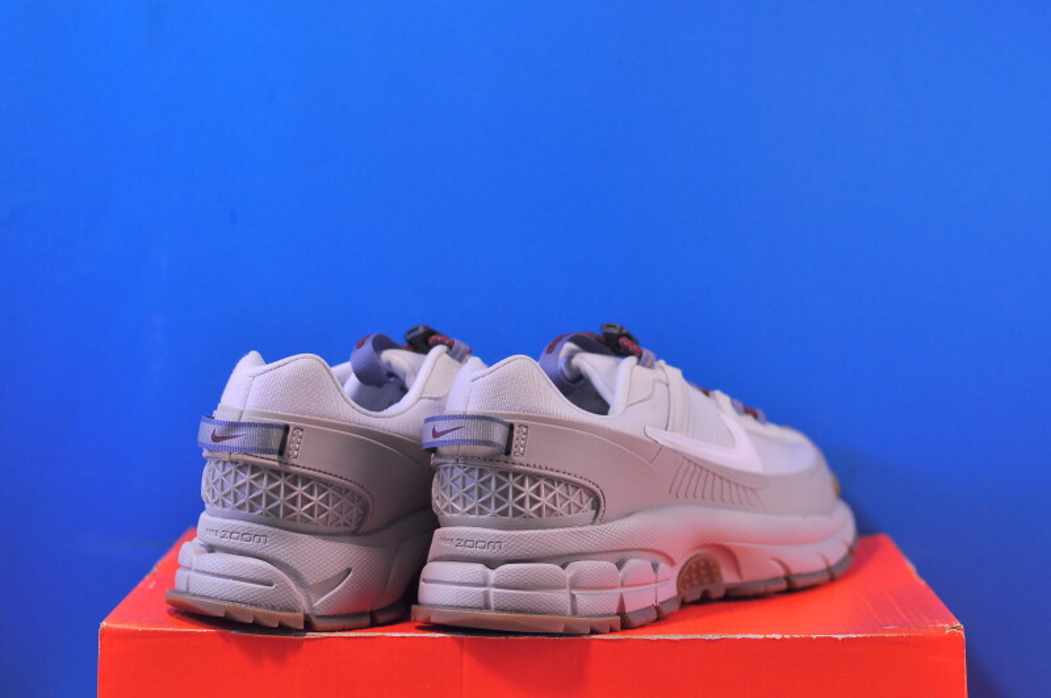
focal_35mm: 75
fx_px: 2186
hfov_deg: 27.0
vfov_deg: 18.1
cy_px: 349
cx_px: 526
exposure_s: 1/250
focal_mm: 50
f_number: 3.2
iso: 250
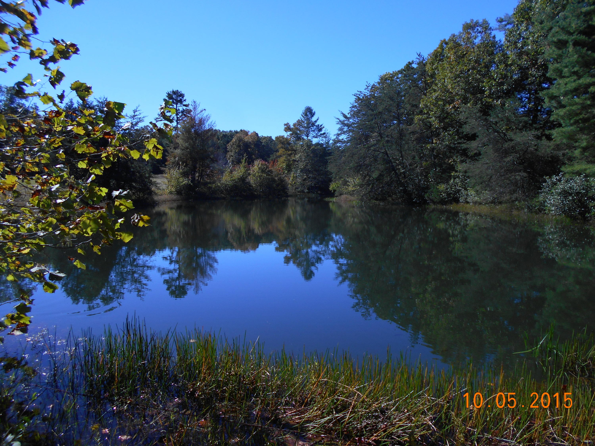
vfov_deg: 53.1
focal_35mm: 26
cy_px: 223
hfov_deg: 67.3
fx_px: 447
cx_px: 298
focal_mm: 4.6
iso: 80
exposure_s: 1/1000
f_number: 3.2
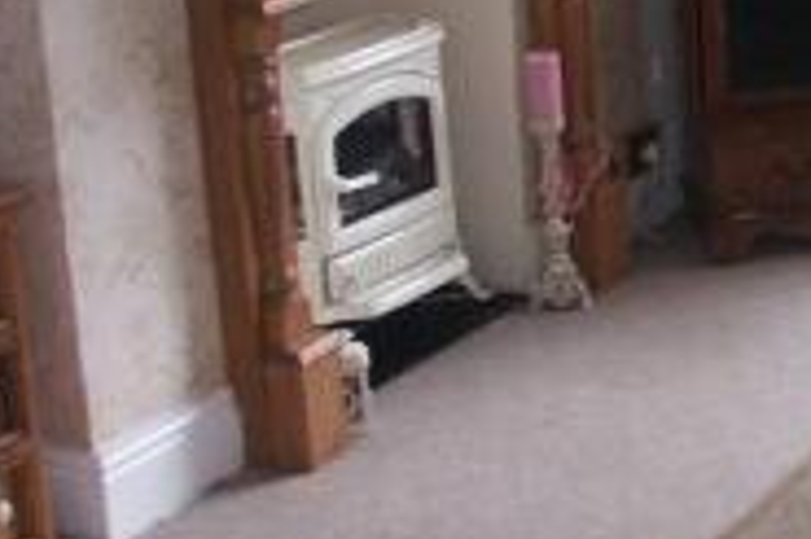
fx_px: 2071
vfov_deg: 14.5
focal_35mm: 92
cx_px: 1015
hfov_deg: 20.5
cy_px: -50
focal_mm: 7.21
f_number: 2.8
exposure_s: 1/90
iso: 200
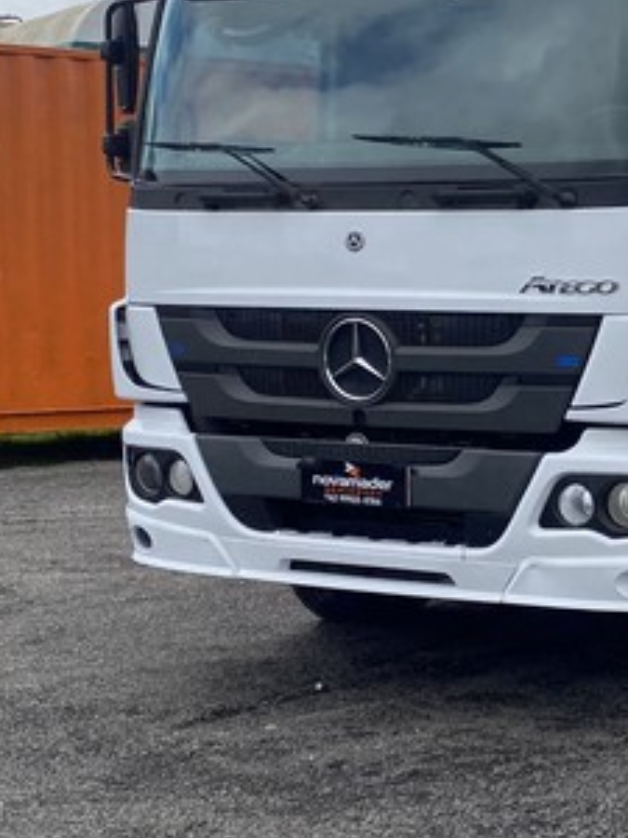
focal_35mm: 74
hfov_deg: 19.3
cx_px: 638
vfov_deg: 26.3
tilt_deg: -2.8
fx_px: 1790
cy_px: 447
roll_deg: +0.6
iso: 32
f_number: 1.8
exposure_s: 1/4444
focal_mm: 4.25
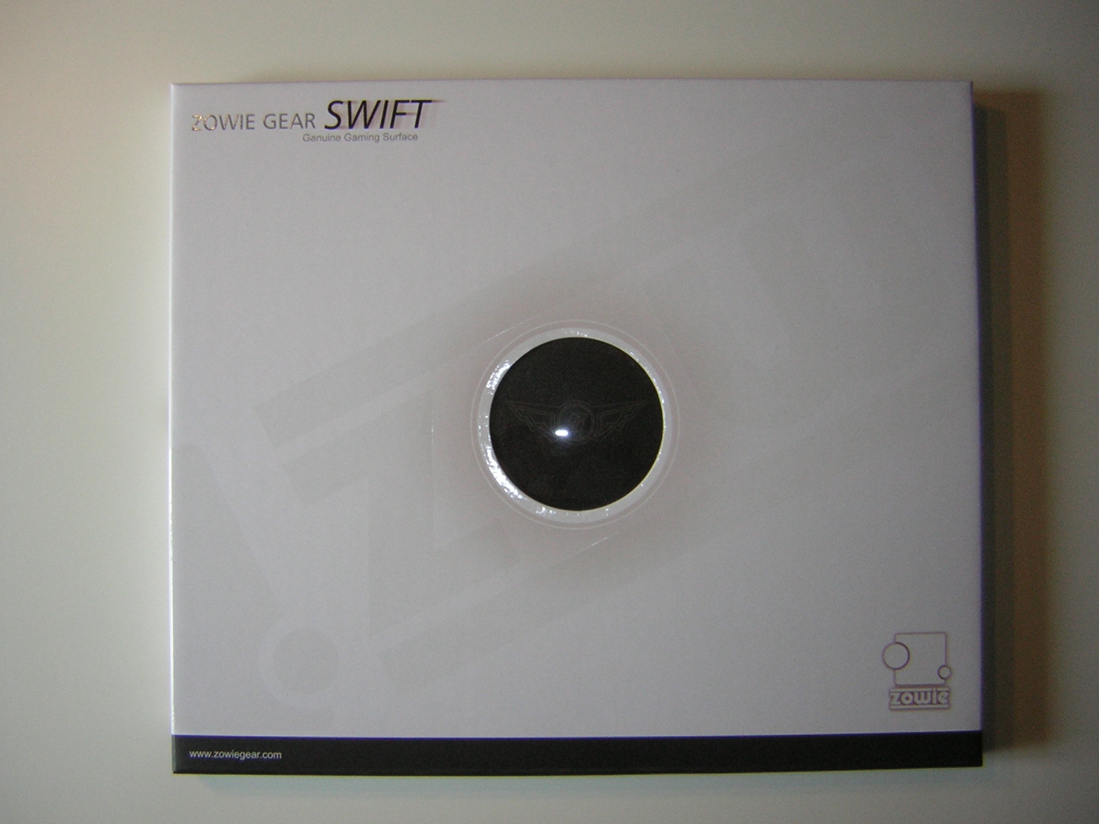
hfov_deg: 51.4
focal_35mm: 36
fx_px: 1143
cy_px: 412
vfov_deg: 39.7
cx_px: 550
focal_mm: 4.7
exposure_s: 1/29.4
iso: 80
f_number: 2.6
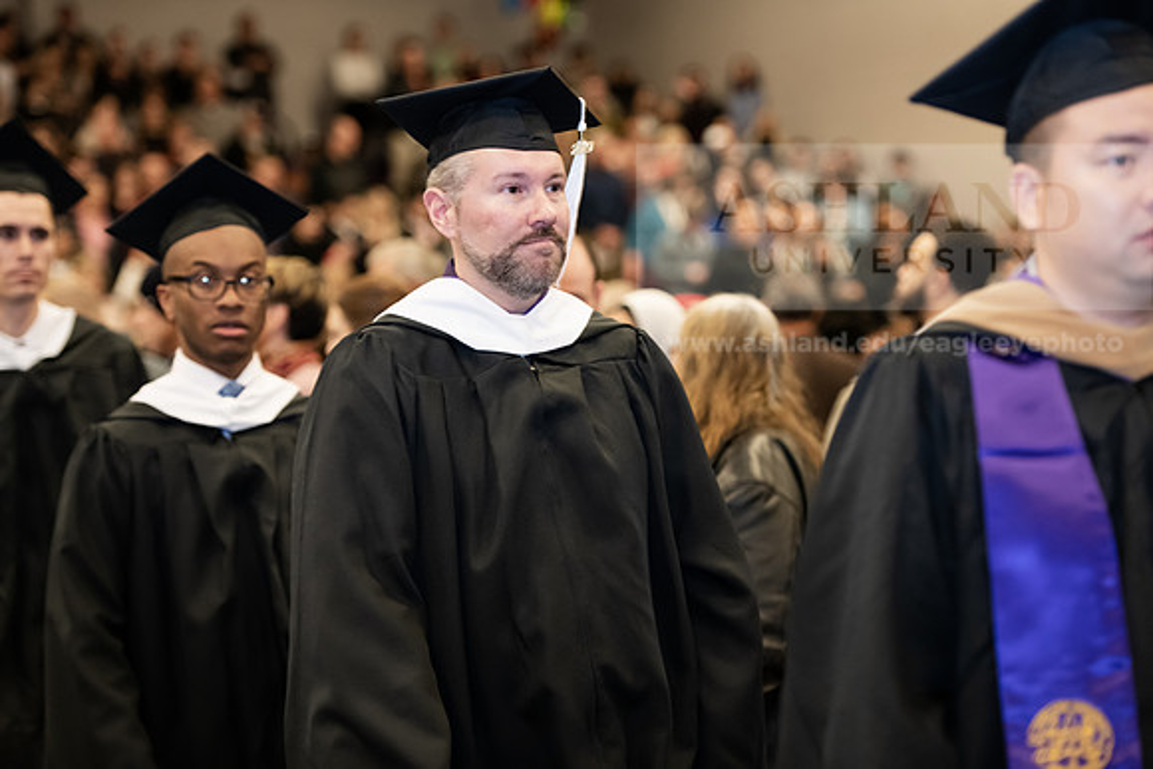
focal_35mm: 105
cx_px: 576
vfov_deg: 13.0
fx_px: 3364
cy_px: 384
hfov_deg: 19.5
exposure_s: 1/200
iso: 2000
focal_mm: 105
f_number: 3.2
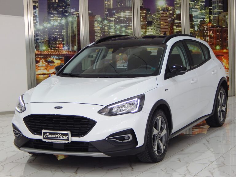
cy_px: 88
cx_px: 118
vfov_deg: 15.9
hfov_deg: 21.1
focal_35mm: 93
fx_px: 634
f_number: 4.4
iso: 125
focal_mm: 16.6
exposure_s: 1/30
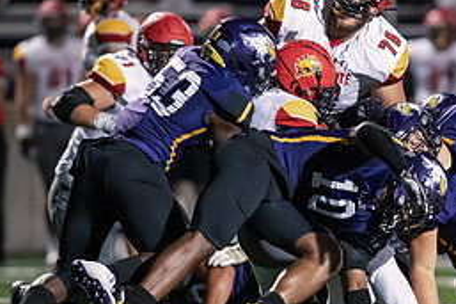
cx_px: 358
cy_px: 170
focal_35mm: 677
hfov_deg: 3.0
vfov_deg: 2.0
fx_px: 8570
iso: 6400
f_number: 2.8
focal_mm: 300
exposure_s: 1/640
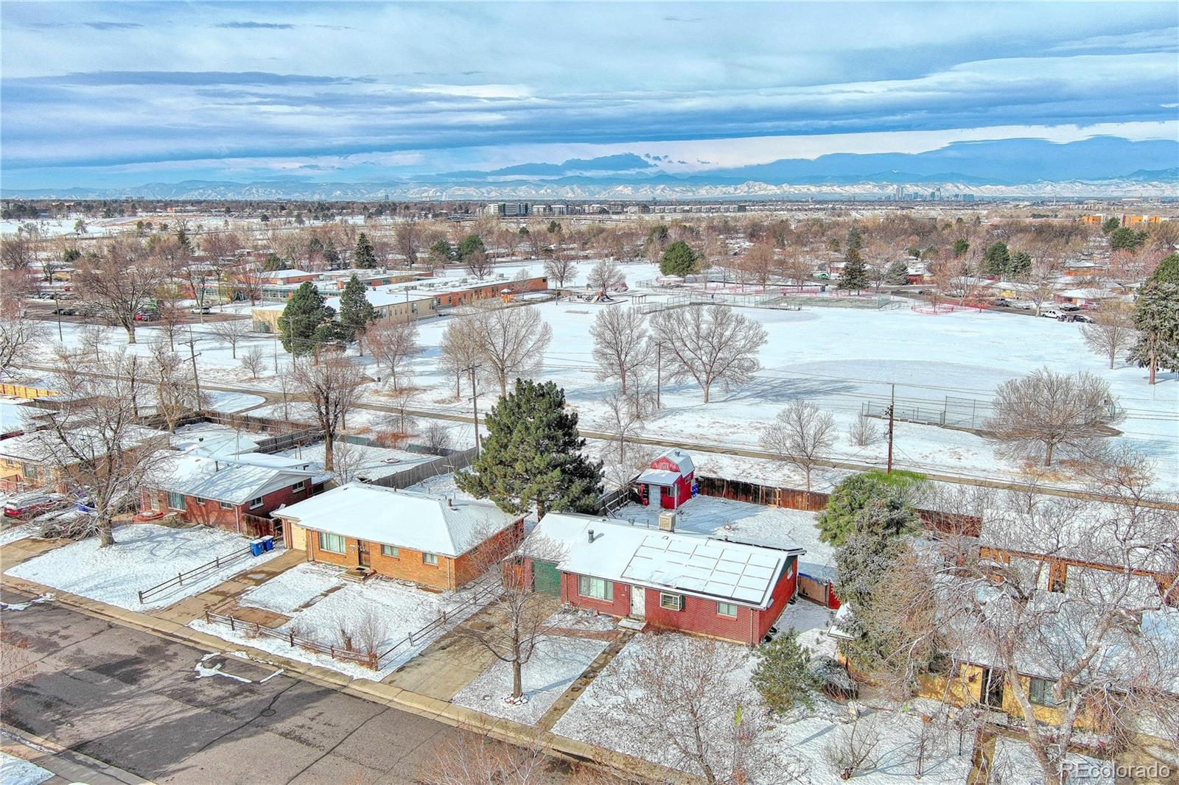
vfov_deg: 44.9
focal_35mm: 29
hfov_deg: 63.7
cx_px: 590
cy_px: 392
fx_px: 949
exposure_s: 1/3226
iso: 102
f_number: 2.8
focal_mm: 10.6
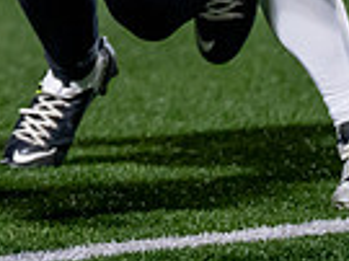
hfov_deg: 1.9
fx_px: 10547
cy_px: -261
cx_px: -350
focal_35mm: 1047
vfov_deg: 1.4
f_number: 2.8
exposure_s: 1/1250
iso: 3200
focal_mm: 200
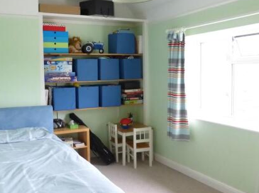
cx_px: 99
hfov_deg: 53.5
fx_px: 254
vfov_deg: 41.7
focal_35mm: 34
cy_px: 87
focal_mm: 4.3
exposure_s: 1/30
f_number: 3.3
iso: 400
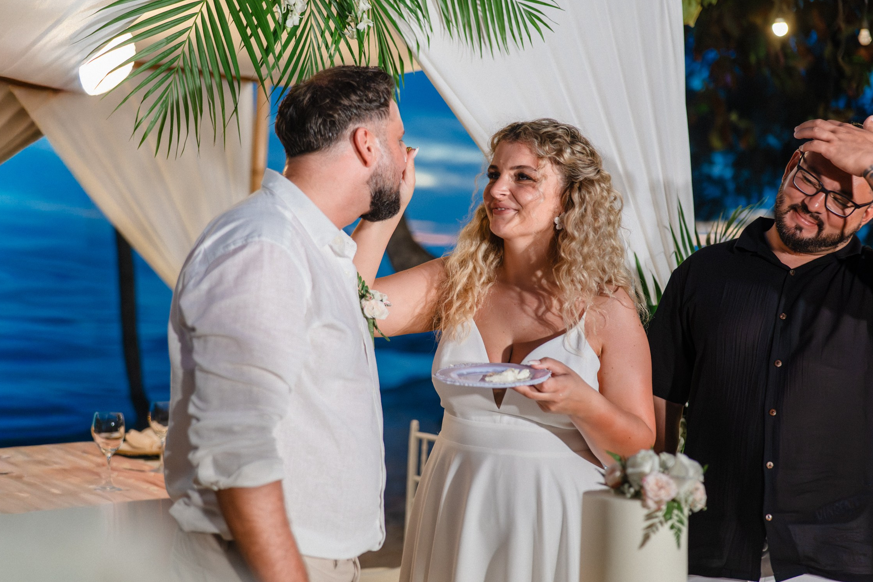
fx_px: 1285
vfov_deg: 25.5
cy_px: 277
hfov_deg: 37.5
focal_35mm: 53
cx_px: 413
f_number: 2
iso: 6400
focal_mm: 50
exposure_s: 1/400
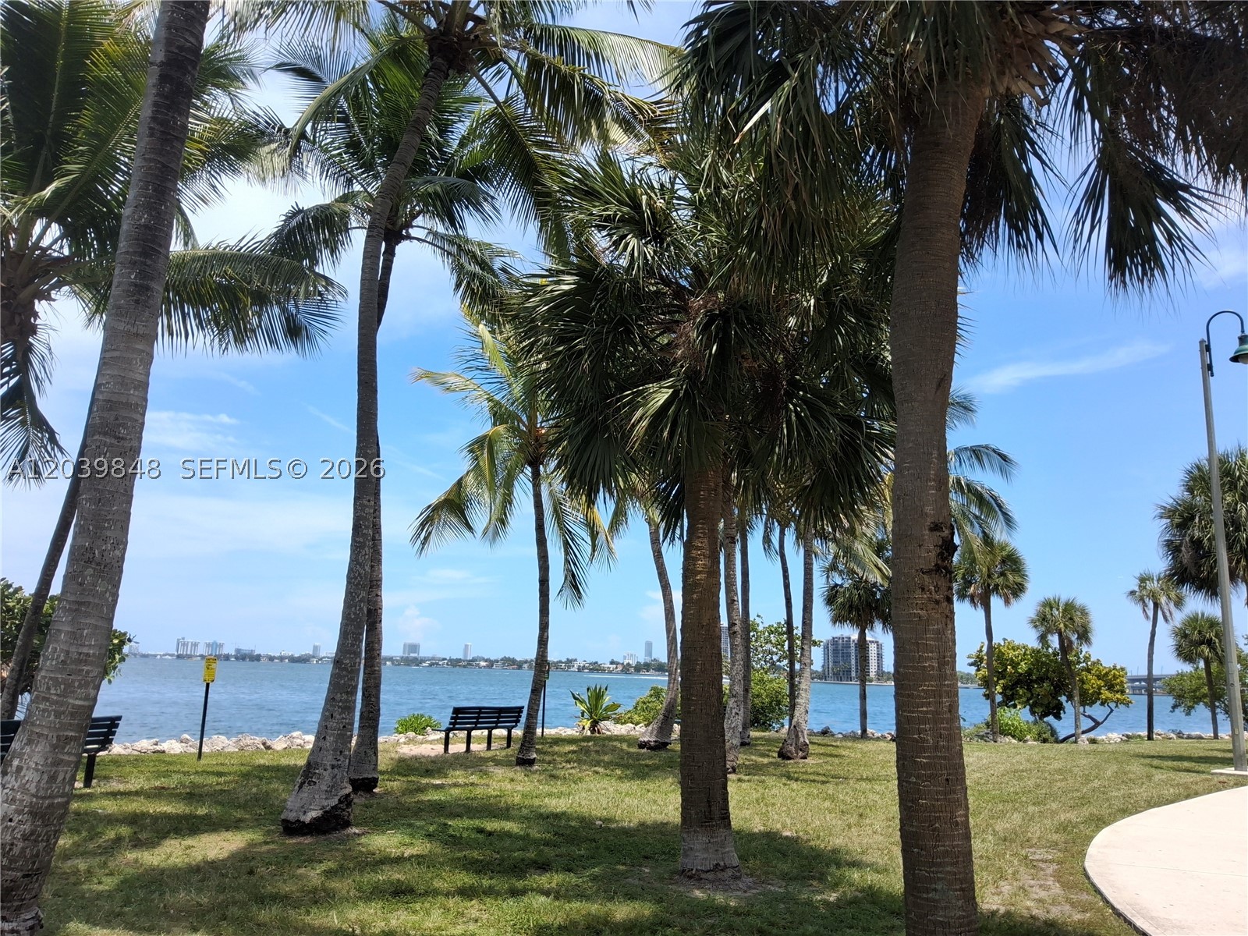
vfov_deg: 54.9
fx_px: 901
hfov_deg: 69.4
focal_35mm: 25
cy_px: 468
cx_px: 624
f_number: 2
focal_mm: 3.08
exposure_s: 1/1095
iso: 50
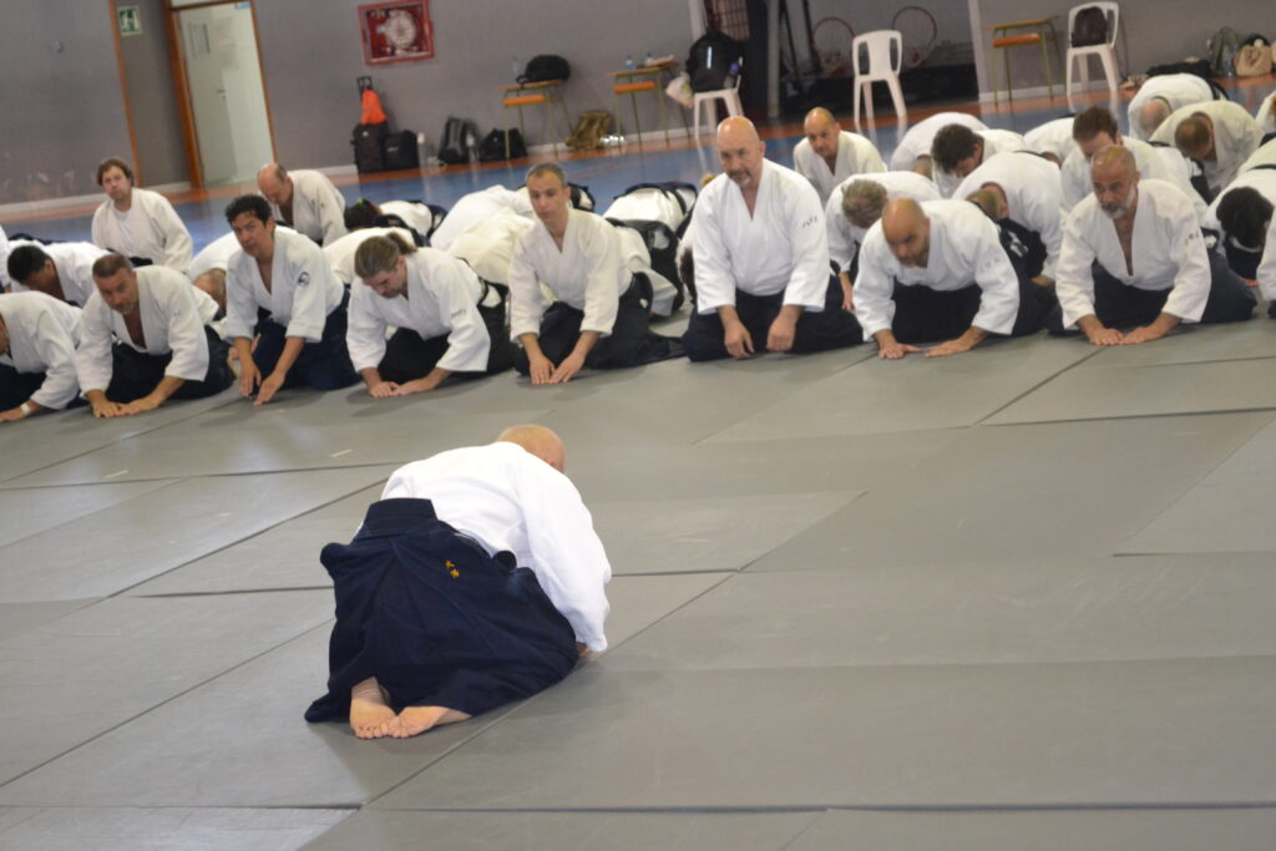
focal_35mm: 82
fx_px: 2924
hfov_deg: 24.6
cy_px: 426
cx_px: 638
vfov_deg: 16.6
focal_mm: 55
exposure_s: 1/60
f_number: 5.6
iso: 2000
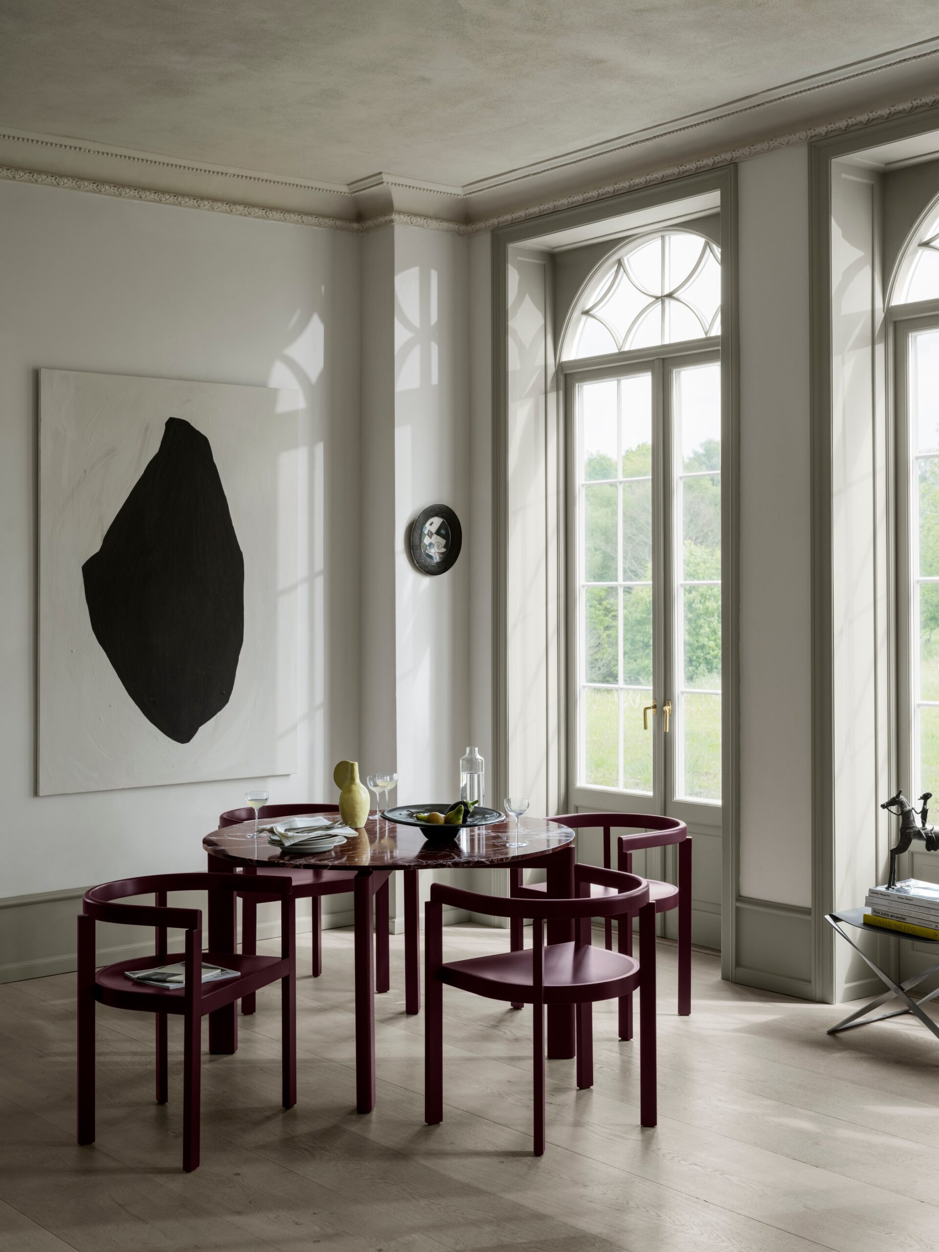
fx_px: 1628
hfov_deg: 32.2
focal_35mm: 45
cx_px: 470
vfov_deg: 42.1
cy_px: 626
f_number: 11
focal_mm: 56.5
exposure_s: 1/10
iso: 400
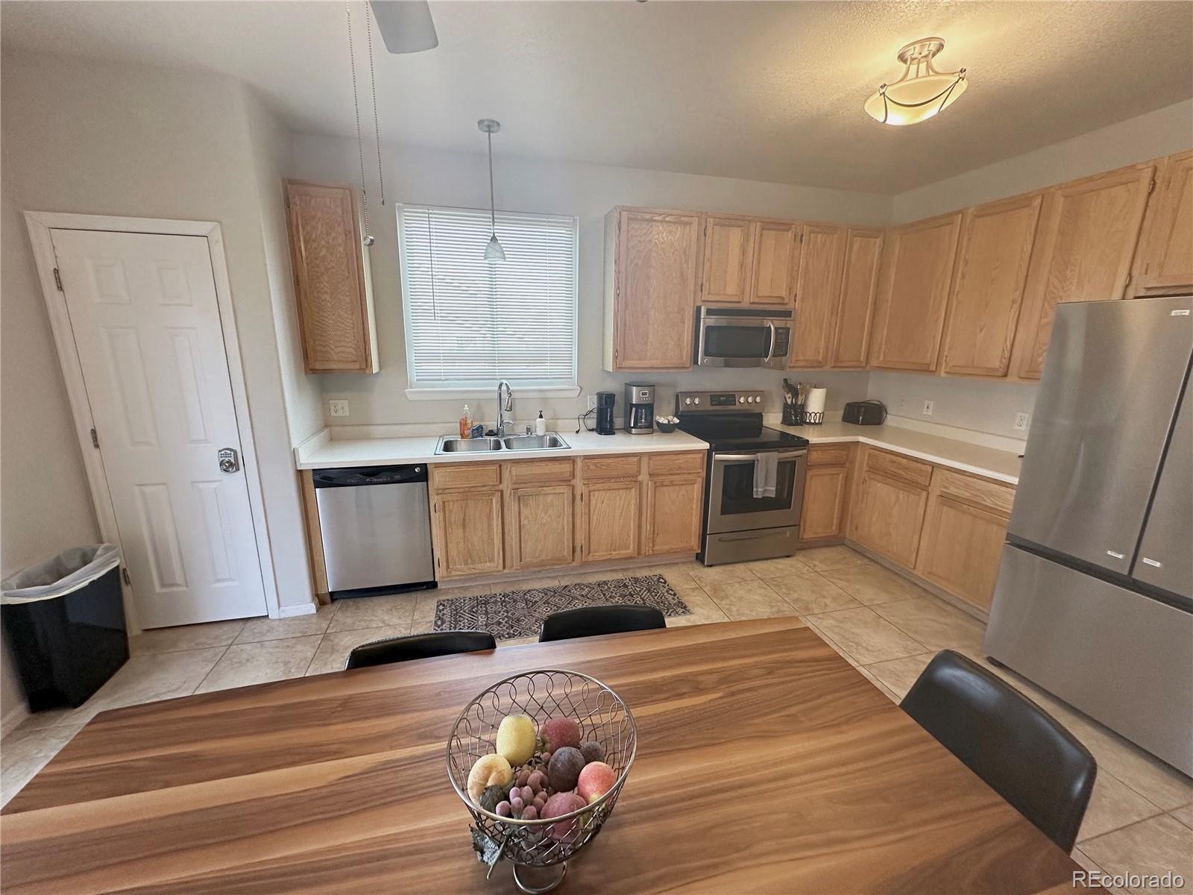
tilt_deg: -12.2
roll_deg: -0.8
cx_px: 596
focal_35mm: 14
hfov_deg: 102.1
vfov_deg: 85.7
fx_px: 482
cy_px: 448
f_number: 2.2
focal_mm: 2.22
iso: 160
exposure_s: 1/60
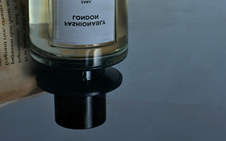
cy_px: -104
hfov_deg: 11.0
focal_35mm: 190
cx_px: 96
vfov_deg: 6.8
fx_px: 1171
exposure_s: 1/100
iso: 100
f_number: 22
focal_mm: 55
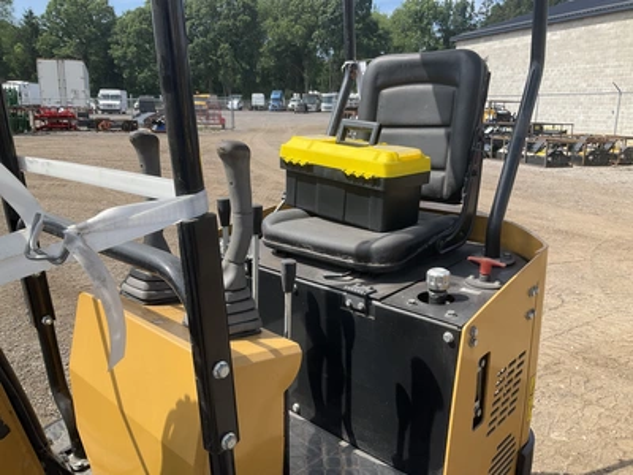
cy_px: 238
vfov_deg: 48.2
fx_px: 530
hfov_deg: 61.7
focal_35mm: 29
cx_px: 316
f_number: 1.8
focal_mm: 3
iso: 25
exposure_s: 1/978
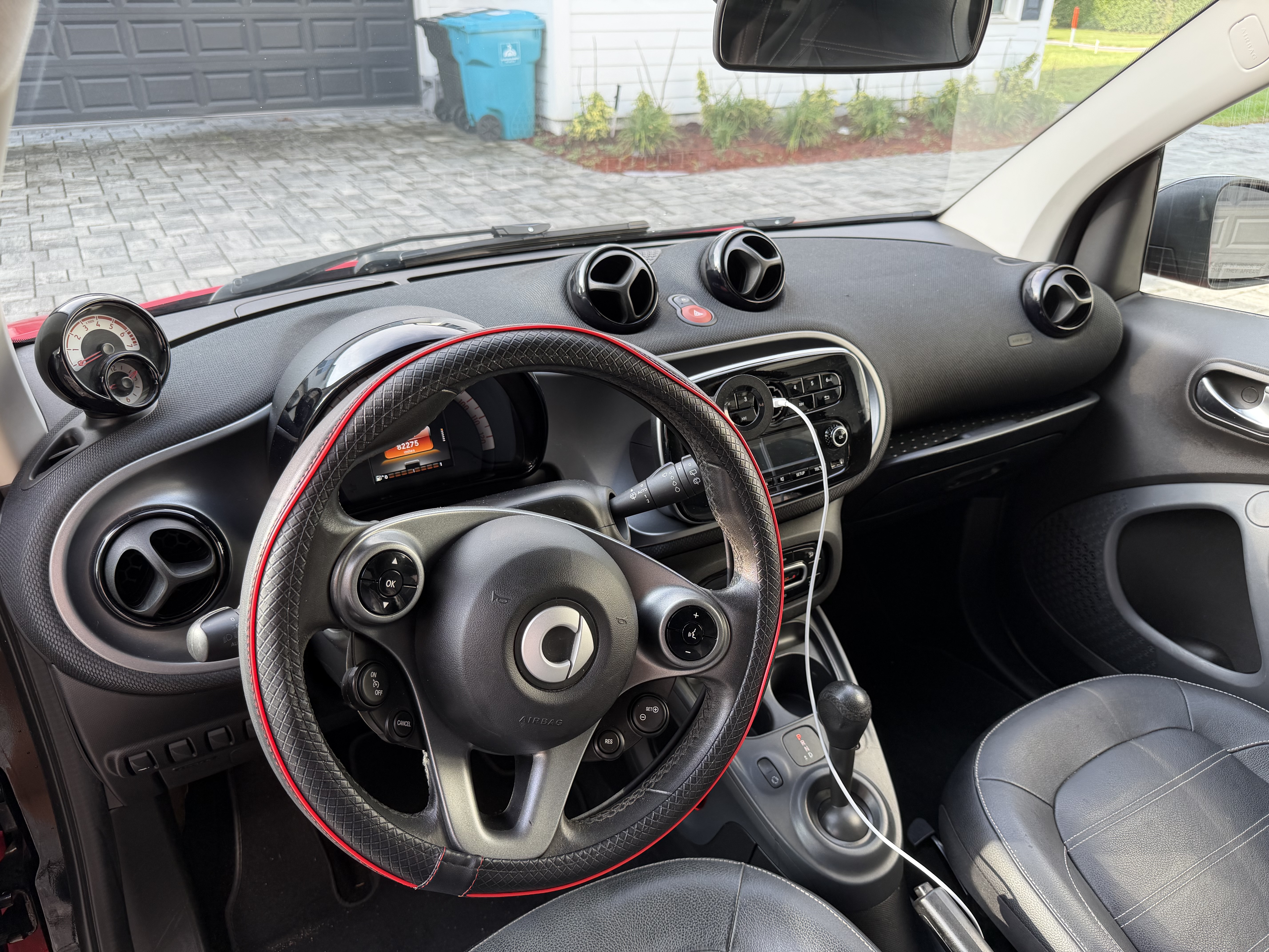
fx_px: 880
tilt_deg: -28.5
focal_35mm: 24
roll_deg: -0.5
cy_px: 476
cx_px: 634
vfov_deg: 56.8
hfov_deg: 71.6
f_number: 1.78
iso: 80
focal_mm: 6.76
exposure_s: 1/182
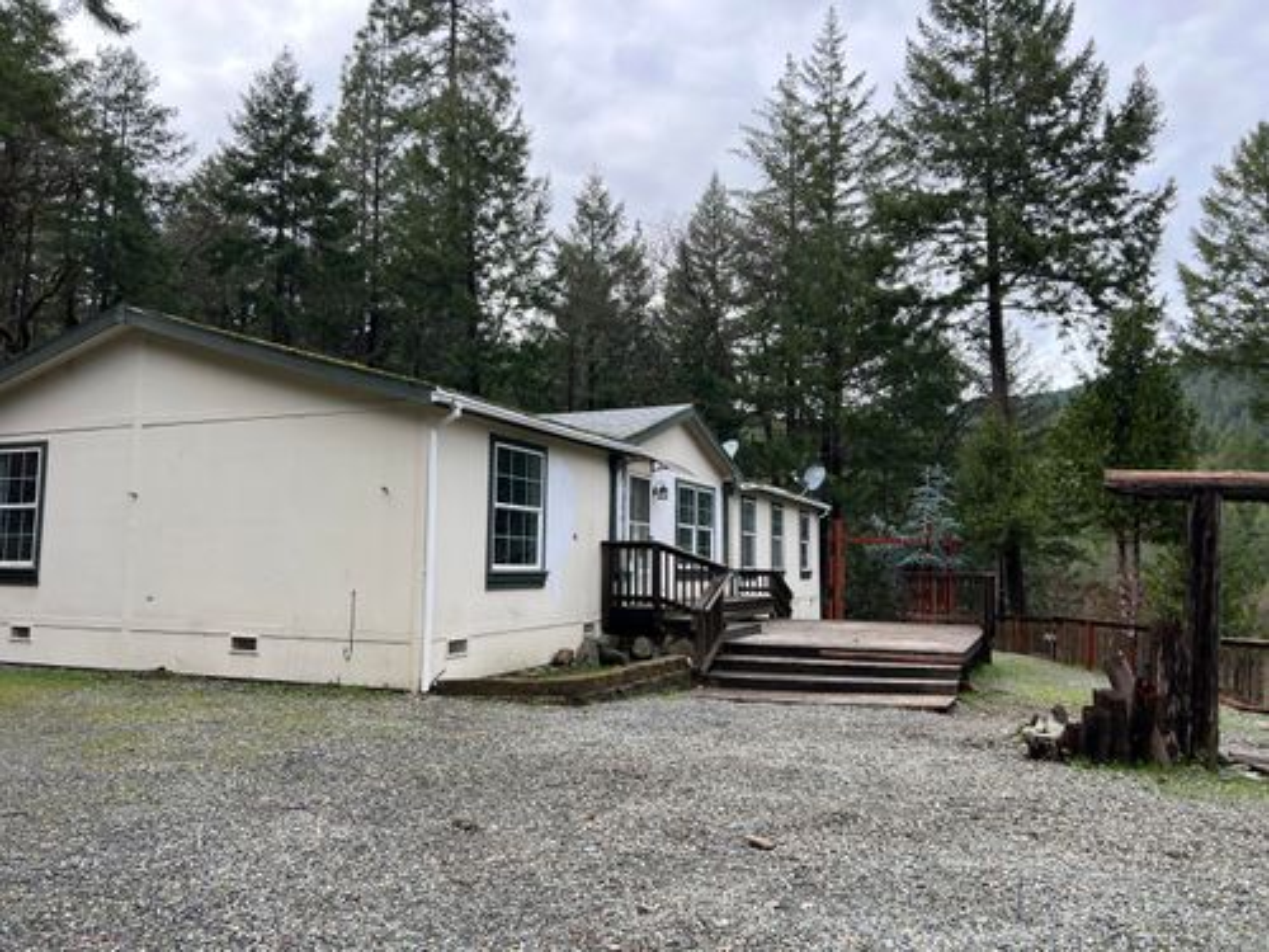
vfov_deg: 53.1
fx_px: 953
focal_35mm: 26
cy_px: 476
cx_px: 634
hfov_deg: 67.3
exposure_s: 1/621
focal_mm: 5.7
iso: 50
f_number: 1.5
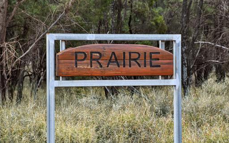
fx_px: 1248
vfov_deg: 6.6
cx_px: 114
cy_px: 68
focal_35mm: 200
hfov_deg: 10.5
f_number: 7.1
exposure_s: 1/200
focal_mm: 130
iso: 400
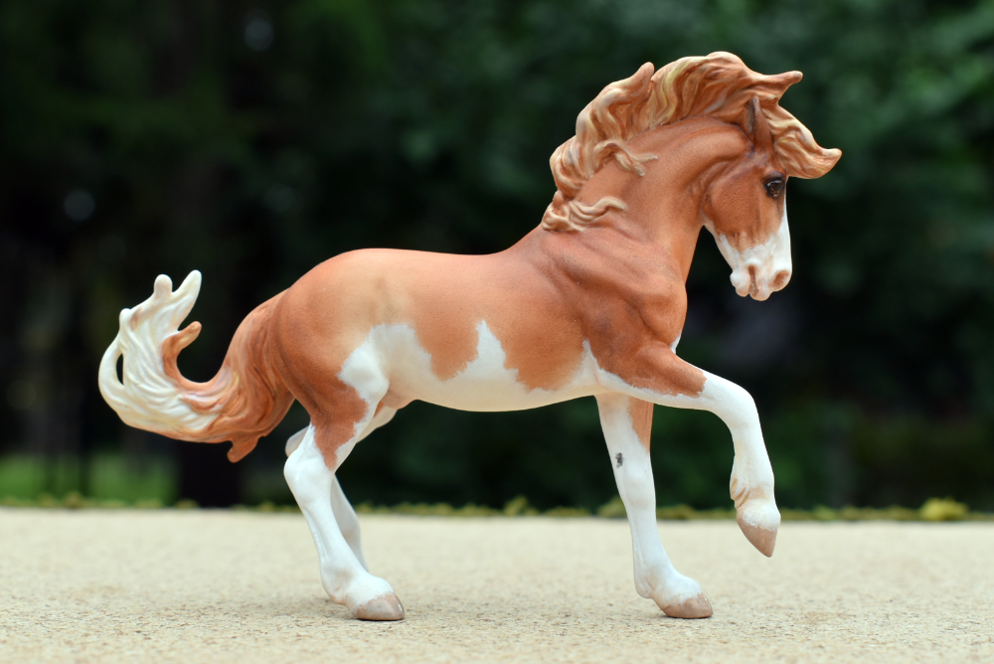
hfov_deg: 41.1
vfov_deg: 28.1
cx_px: 497
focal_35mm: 48
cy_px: 332
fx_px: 1326
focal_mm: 32
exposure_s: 1/80
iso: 100
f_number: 8
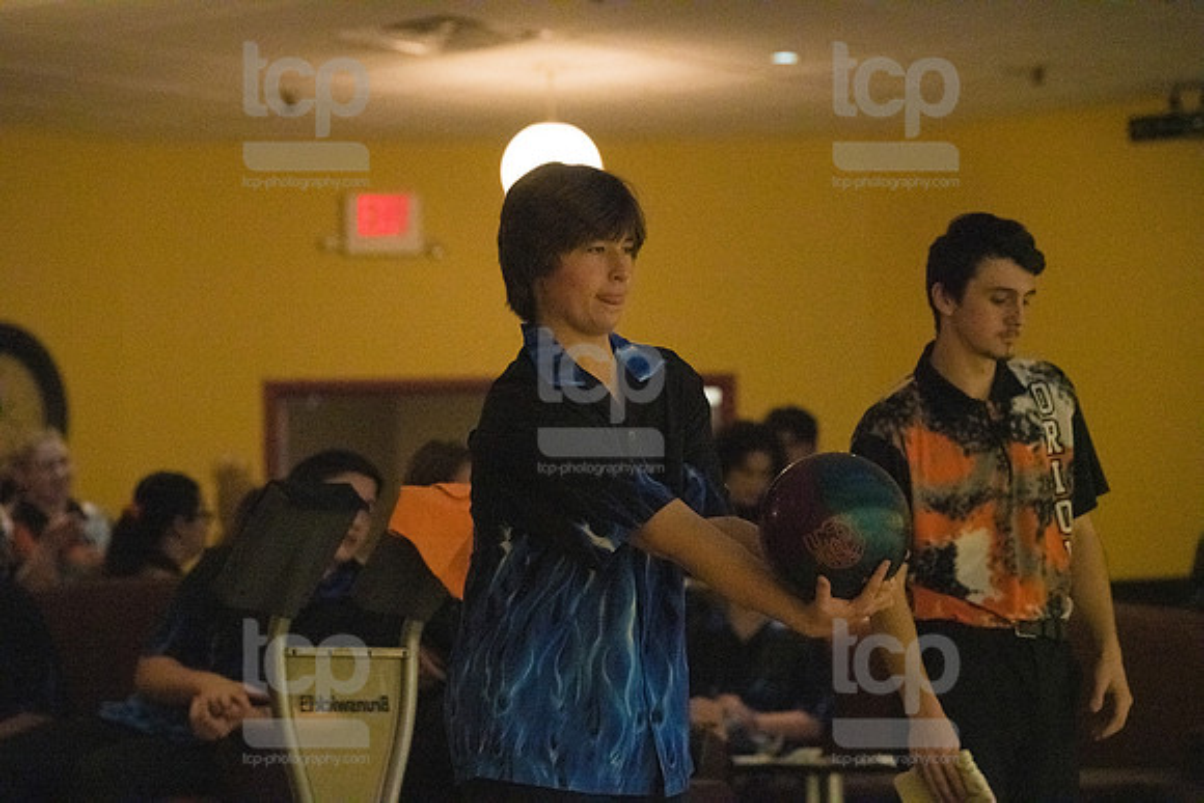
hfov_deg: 15.2
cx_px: 602
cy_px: 402
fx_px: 4516
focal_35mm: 135
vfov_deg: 10.2
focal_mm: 135
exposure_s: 1/1000
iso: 10000
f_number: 4.5
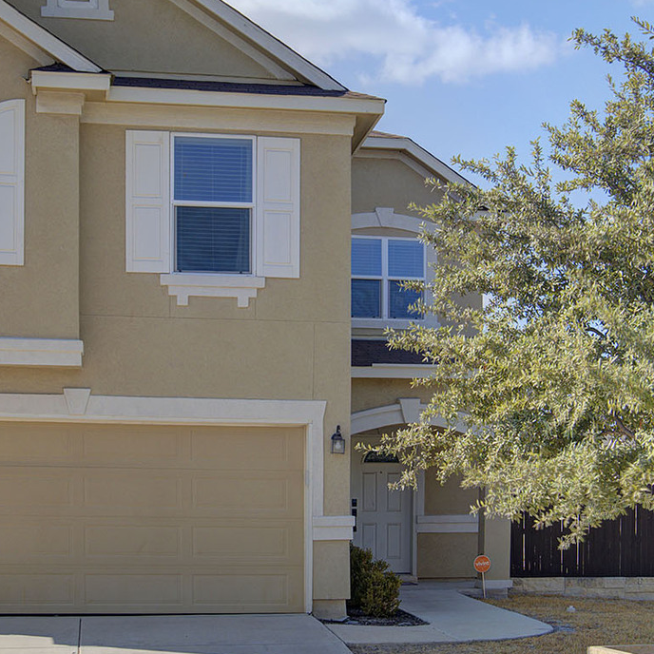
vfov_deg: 32.8
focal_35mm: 52
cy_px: 290
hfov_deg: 32.7
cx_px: 398
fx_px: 1111
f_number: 8
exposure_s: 1/800
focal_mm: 26
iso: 250
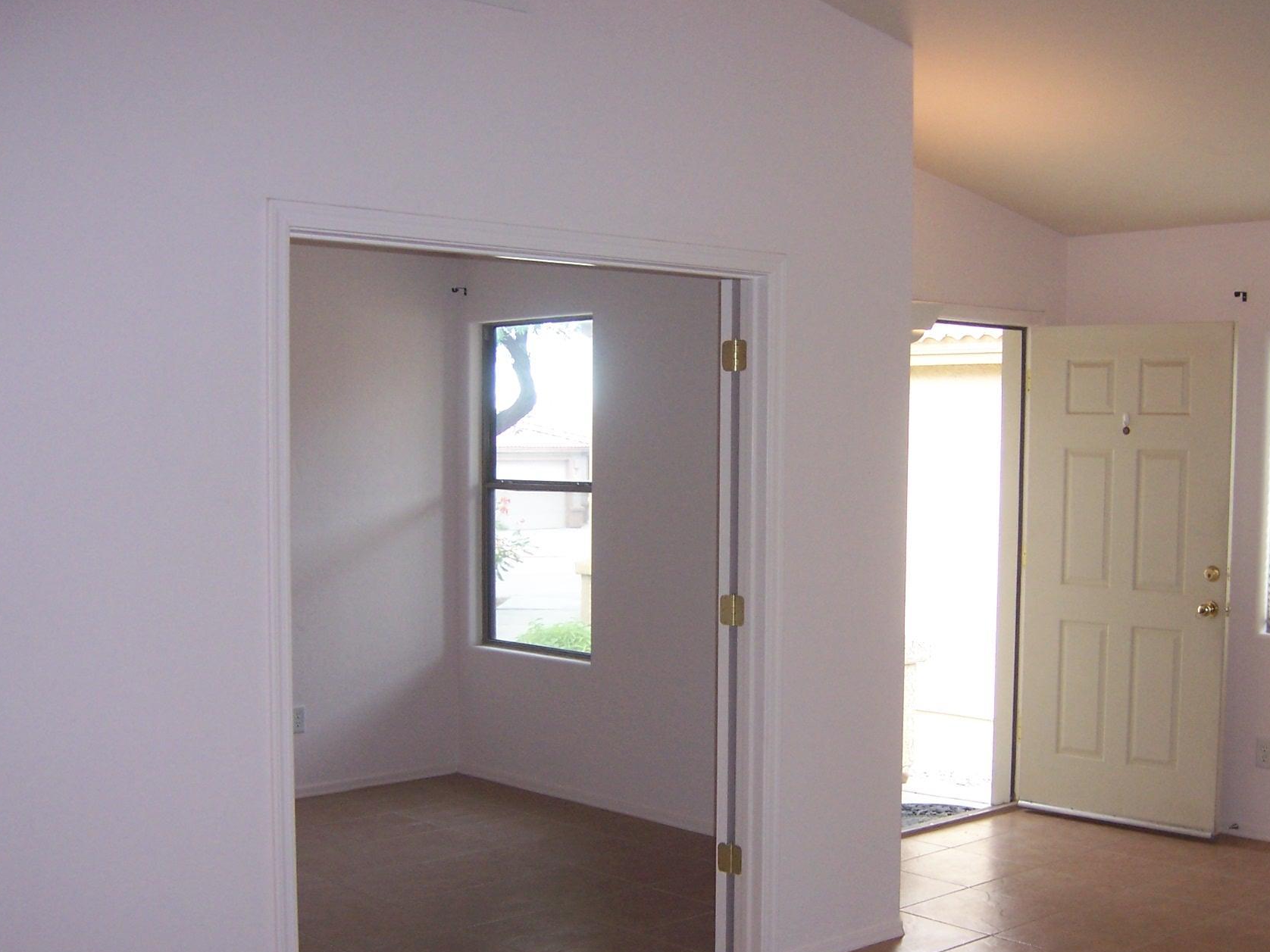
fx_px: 1614
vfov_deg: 32.8
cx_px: 705
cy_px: 570
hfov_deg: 42.9
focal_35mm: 44
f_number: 2.8
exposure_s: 1/60
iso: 125
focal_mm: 6.2
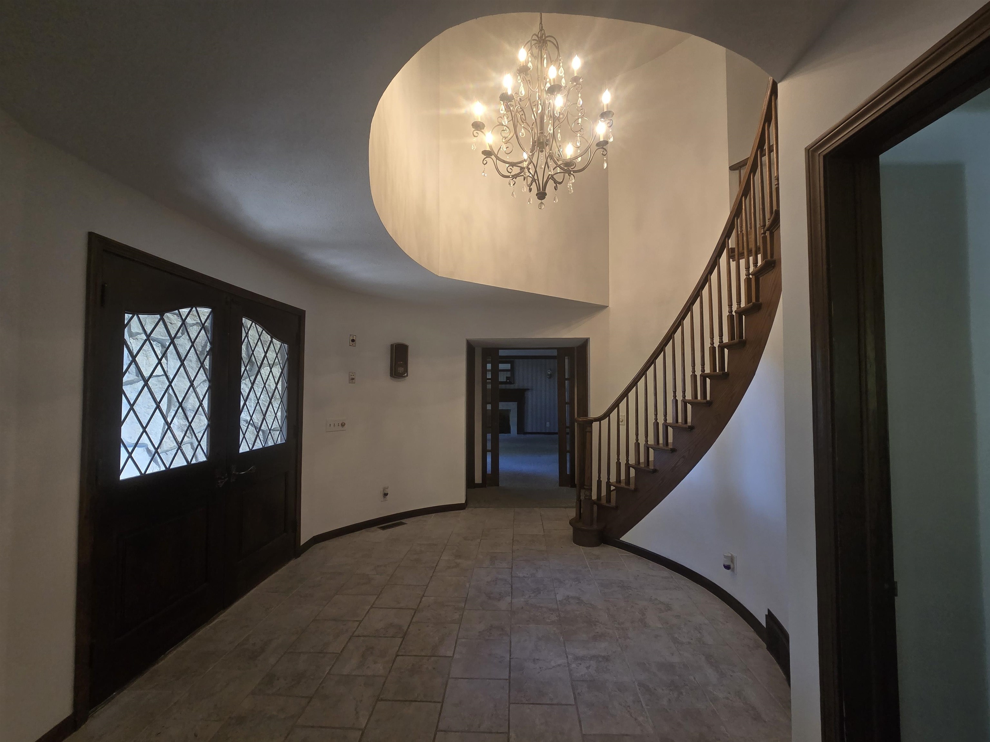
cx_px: 495
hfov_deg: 106.2
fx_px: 372
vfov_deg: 89.9
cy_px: 371
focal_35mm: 13
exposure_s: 1/60
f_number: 2.2
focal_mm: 2.2
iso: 200
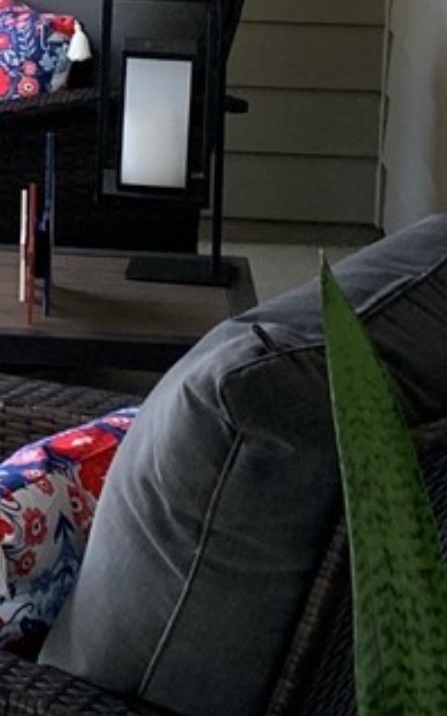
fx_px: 2711
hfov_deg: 9.0
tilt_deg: -8.2
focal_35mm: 139
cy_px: -38
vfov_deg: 14.7
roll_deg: -0.3
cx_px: -348
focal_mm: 4.25
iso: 100
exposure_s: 1/97
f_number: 1.8
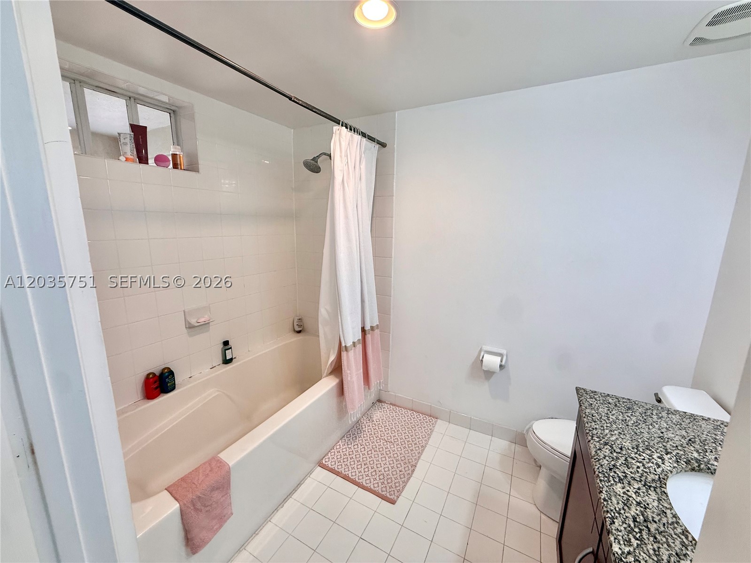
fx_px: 304
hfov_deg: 102.1
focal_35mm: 14
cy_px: 282
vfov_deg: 85.7
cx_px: 376
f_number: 2.2
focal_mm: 2.22
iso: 125
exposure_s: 1/120
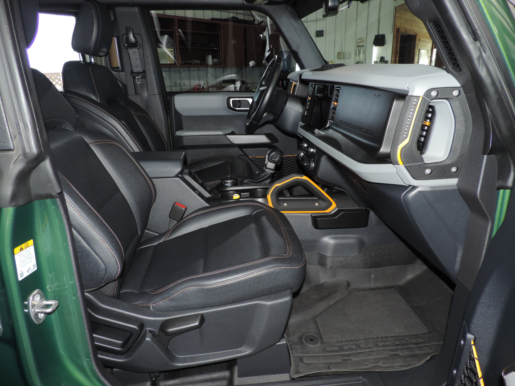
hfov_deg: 71.6
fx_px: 357
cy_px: 193
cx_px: 258
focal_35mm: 24
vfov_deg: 56.8
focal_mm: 4.3
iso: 200
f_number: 3
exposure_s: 1/30
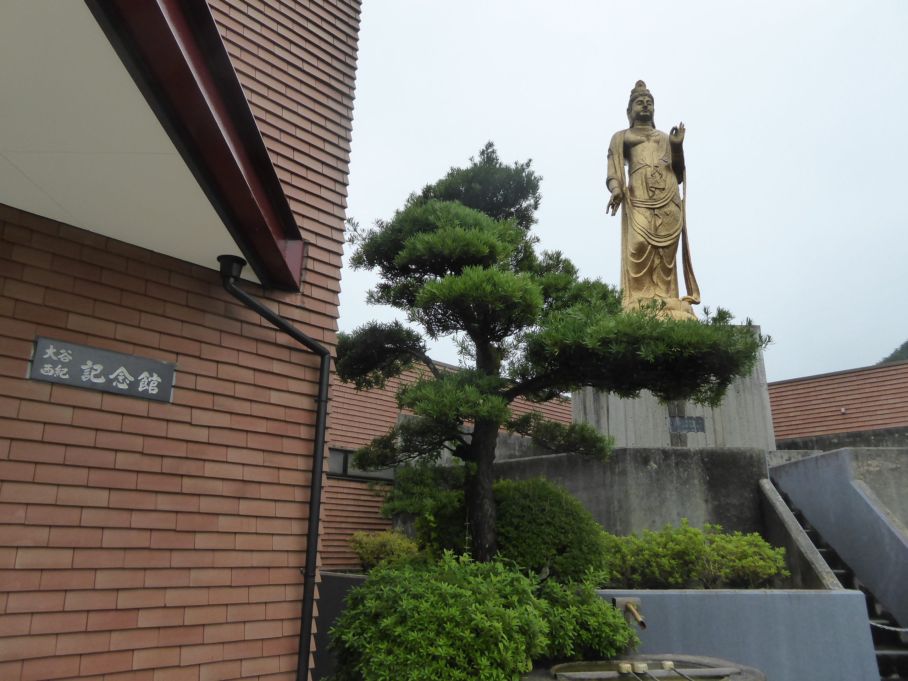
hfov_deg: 69.4
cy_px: 340
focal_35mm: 25
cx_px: 454
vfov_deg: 54.9
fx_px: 656
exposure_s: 1/500
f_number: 3.3
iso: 200
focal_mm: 4.3
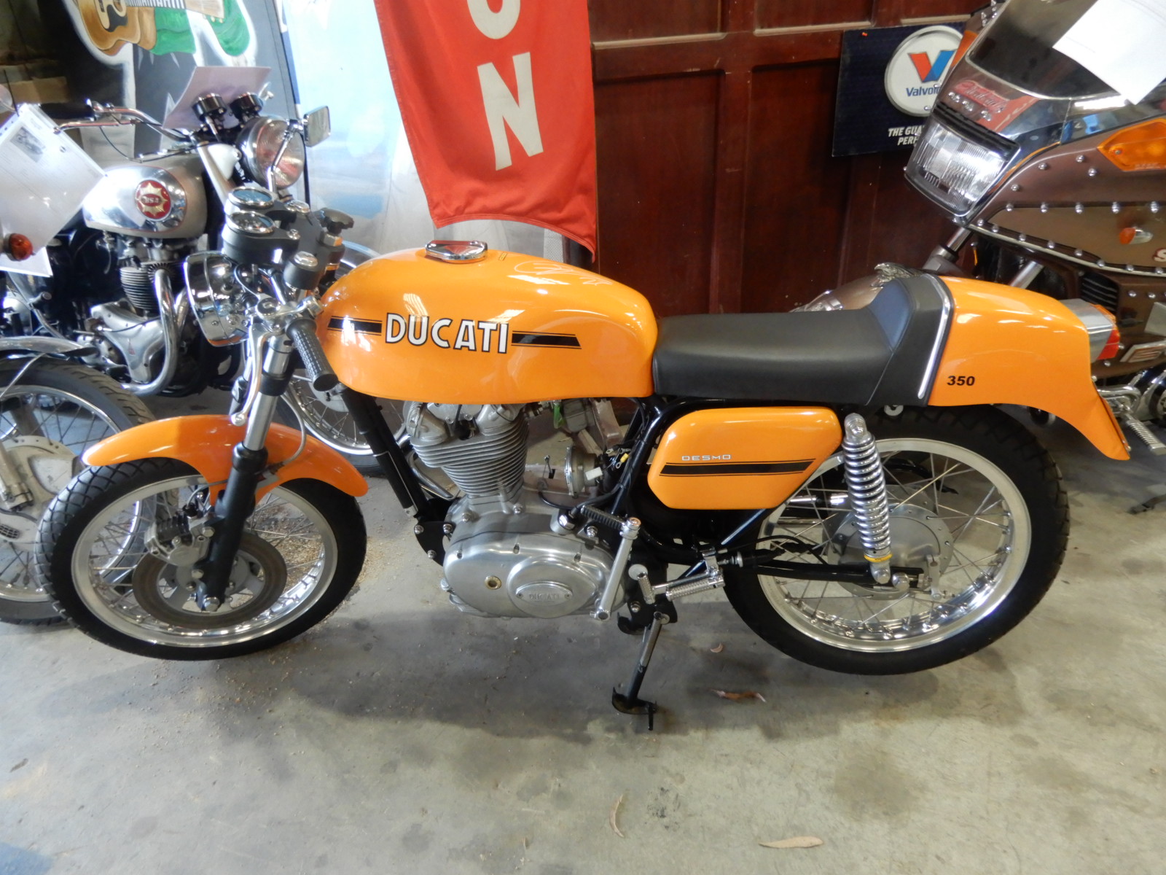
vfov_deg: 56.8
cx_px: 583
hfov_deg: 71.6
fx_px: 808
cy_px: 438
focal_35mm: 24
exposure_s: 1/25
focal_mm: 4.3
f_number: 3.4
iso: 400
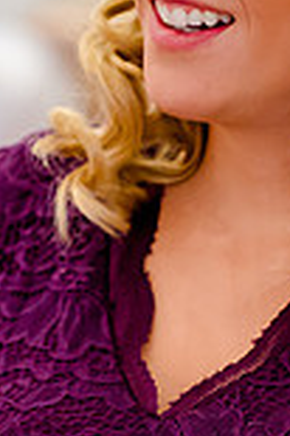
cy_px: 48
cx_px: 133
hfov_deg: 1.8
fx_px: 8985
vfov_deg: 2.8
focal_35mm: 742
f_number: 2.8
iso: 2000
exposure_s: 1/400
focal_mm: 170
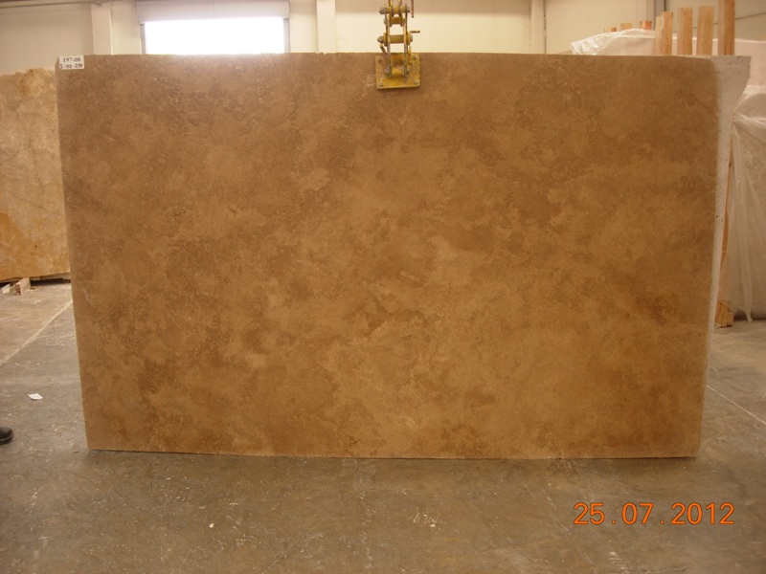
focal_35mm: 38
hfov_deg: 49.0
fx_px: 841
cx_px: 383
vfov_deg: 37.7
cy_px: 287
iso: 64
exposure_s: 1/36.9
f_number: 2.8
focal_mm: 7.8
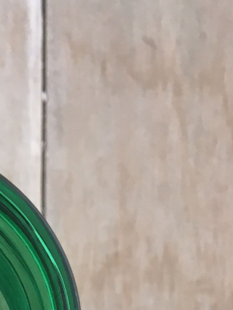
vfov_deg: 18.6
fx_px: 853
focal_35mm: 95
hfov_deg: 14.3
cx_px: -137
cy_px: 447
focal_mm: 4.15
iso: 32
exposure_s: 1/33
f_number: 2.2
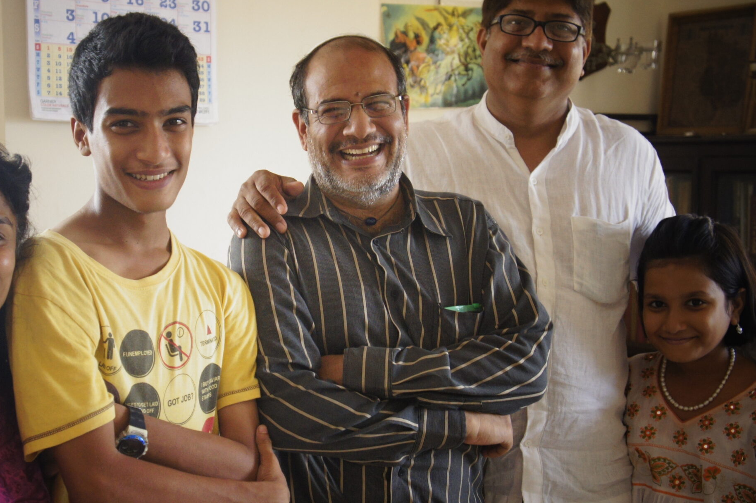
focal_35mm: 57
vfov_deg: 23.9
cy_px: 275
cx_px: 288
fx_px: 1190
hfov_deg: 35.1
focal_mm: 27
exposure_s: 1/50
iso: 800
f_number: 4
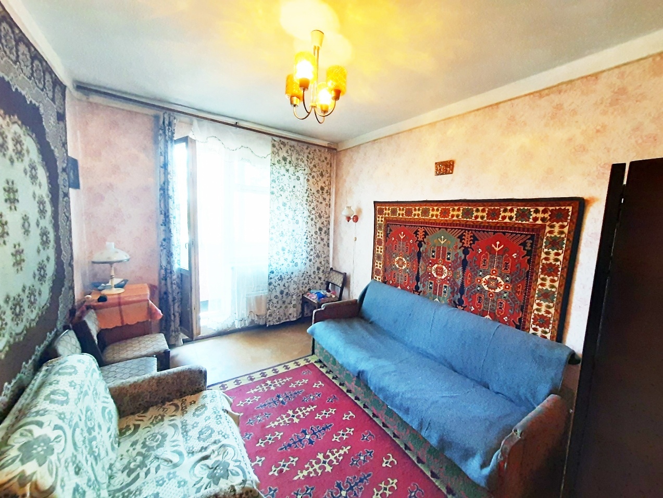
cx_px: 332
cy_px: 249
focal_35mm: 13
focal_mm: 1.42
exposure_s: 1/25
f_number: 2.2
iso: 160
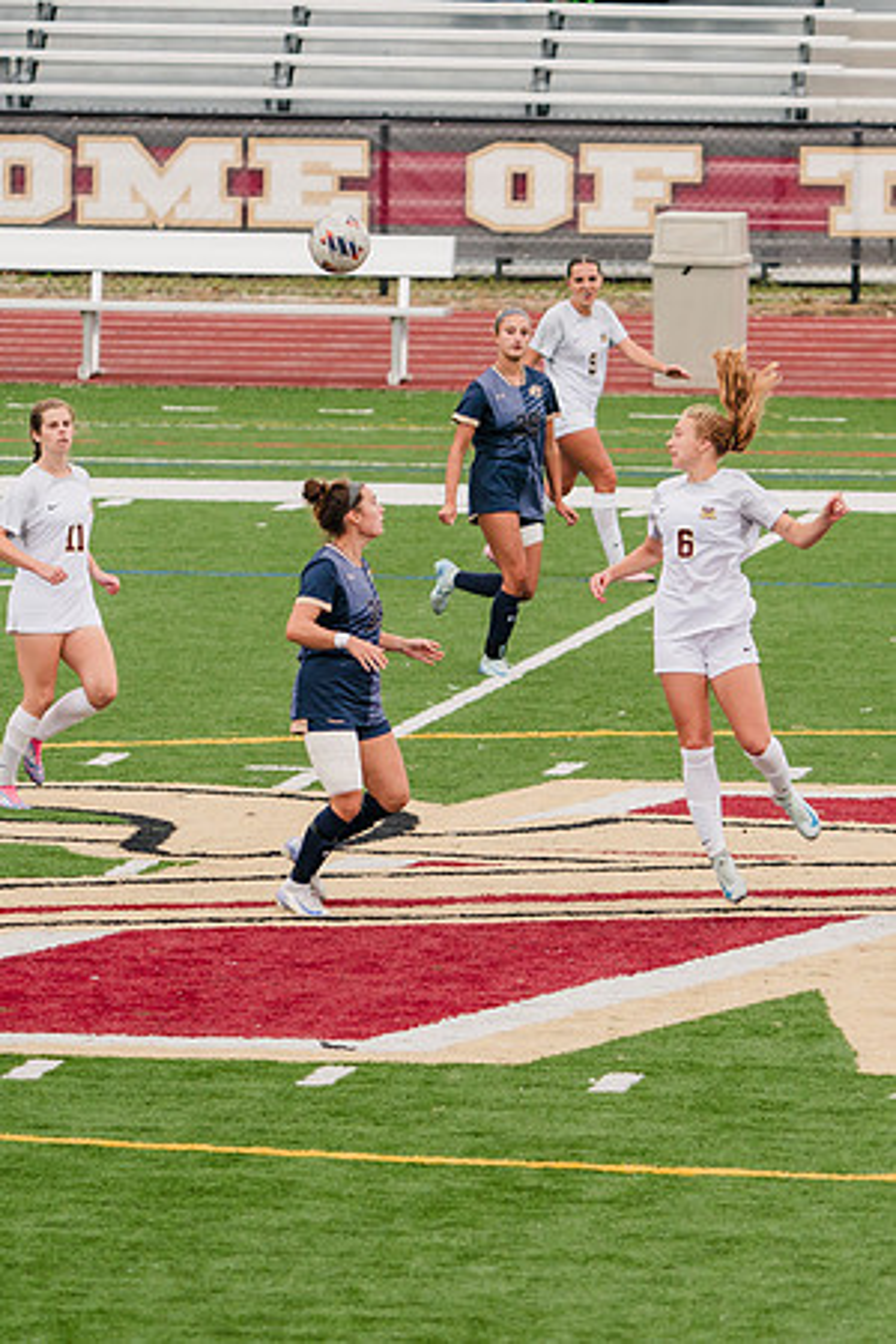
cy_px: 702
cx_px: 545
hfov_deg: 3.5
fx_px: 14527
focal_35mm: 389
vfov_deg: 5.3
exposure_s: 1/1600
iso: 640
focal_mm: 248
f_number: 5.6
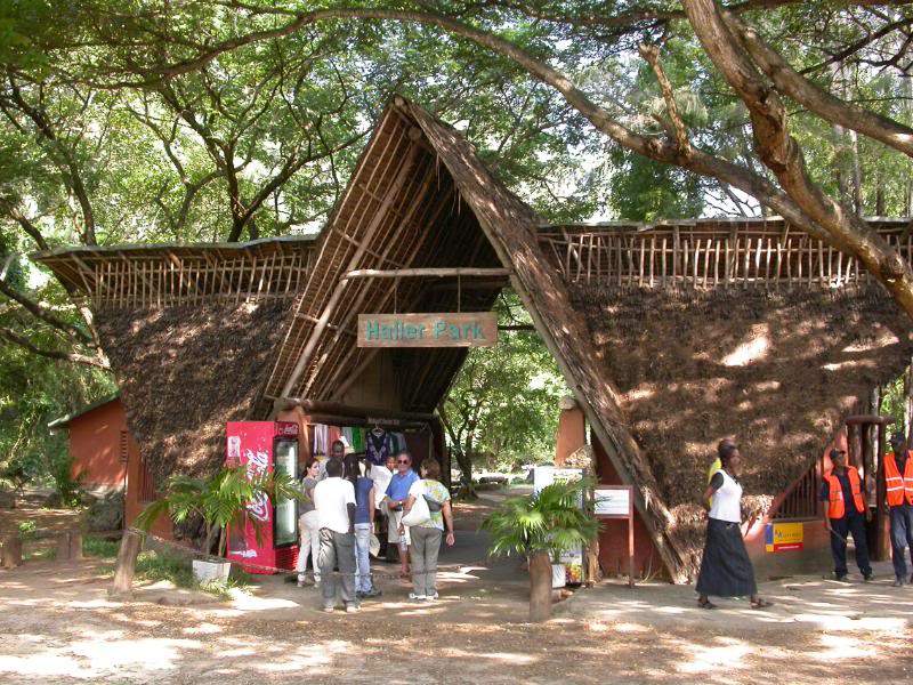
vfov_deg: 37.7
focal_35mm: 38
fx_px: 1002
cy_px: 342
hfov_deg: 49.0
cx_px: 456
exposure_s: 1/62.4
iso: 100
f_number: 3.3
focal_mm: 7.85
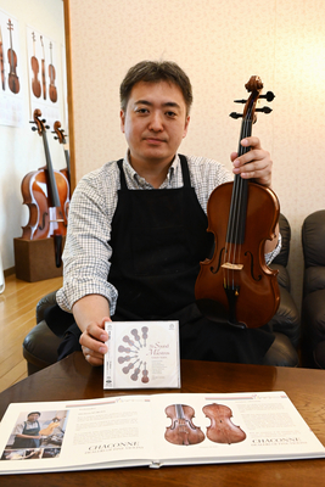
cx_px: 162
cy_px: 244
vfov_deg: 55.8
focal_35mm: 34
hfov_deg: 38.9
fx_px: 460
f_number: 8
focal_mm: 34
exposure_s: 1/160
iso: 6400
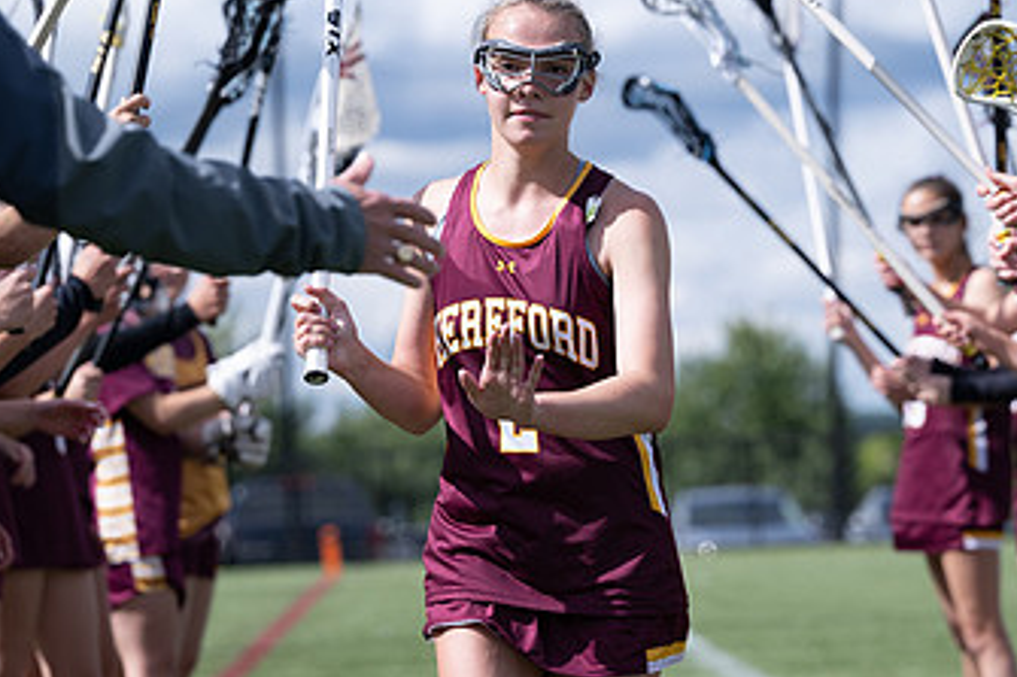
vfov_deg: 7.5
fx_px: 5139
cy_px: 253
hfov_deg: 11.3
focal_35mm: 182
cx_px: 613
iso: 200
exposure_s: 1/2000
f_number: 3.5
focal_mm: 105
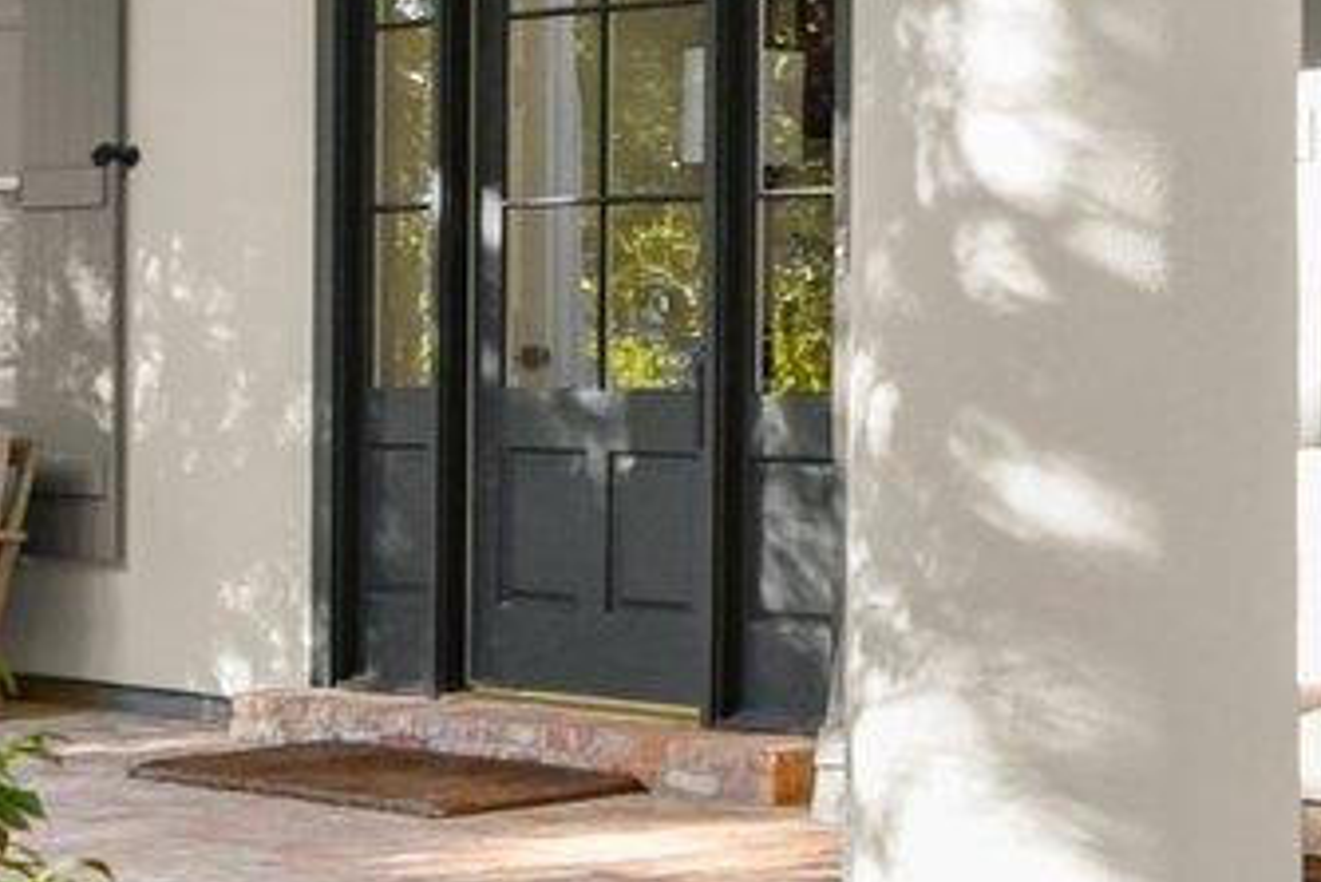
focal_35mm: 98
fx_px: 3597
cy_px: 212
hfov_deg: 20.8
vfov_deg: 13.9
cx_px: 724
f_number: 6.3
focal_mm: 16
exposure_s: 1/80
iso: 320
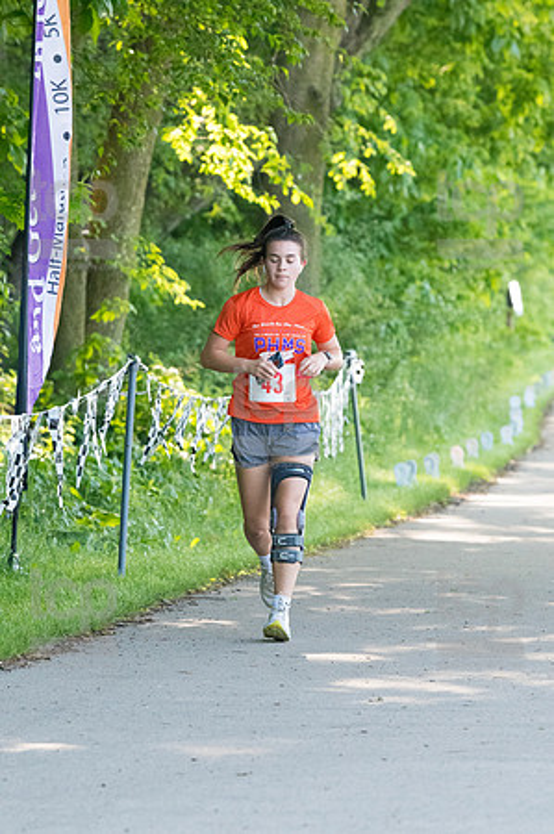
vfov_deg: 6.9
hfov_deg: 4.6
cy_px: 417
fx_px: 6940
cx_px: 277
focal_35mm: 300
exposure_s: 1/1600
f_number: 5.6
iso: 4000
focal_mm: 200
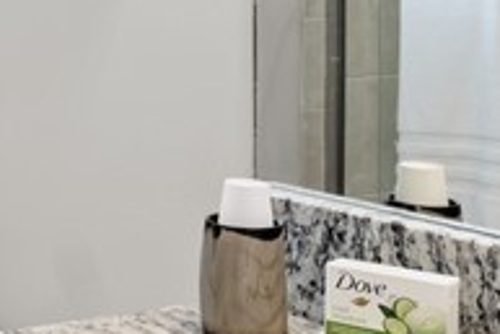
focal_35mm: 90
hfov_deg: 19.4
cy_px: -41
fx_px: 1251
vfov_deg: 14.8
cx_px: -275
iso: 640
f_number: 9
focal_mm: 16
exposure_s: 1/5
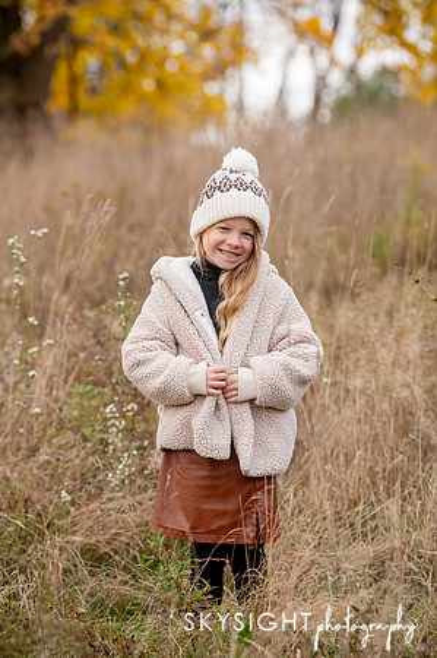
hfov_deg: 10.1
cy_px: 329
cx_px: 218
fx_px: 2464
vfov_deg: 15.2
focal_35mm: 135
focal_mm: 135
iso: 1600
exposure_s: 1/500
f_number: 4
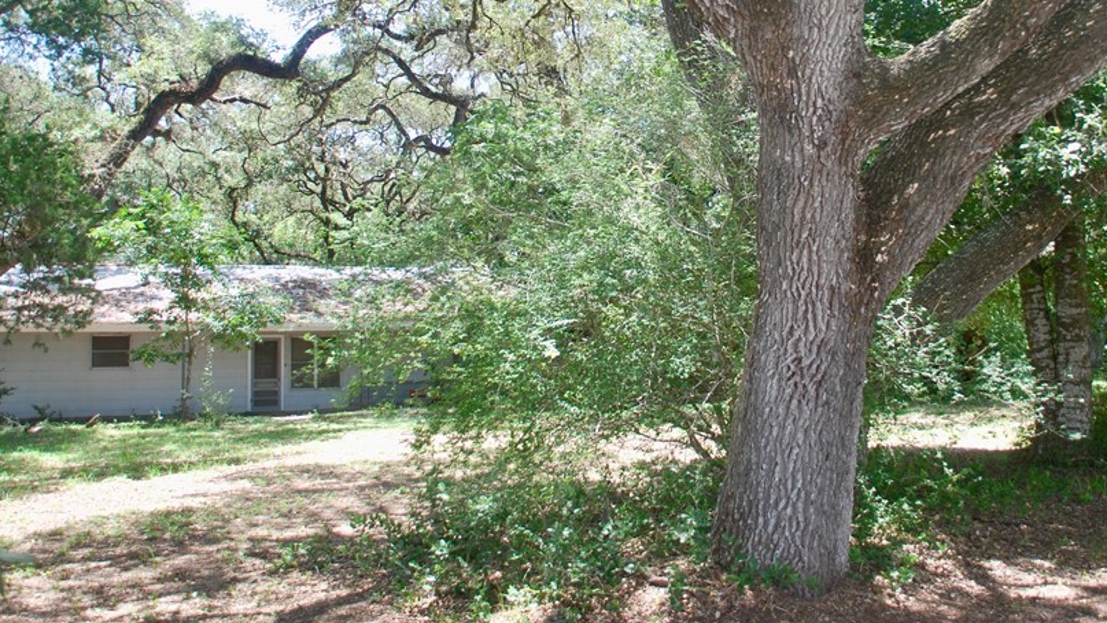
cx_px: 662
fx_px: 1115
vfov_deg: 30.8
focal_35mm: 38
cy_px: 169
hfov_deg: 52.4
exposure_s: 1/125
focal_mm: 18
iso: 110
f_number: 3.5
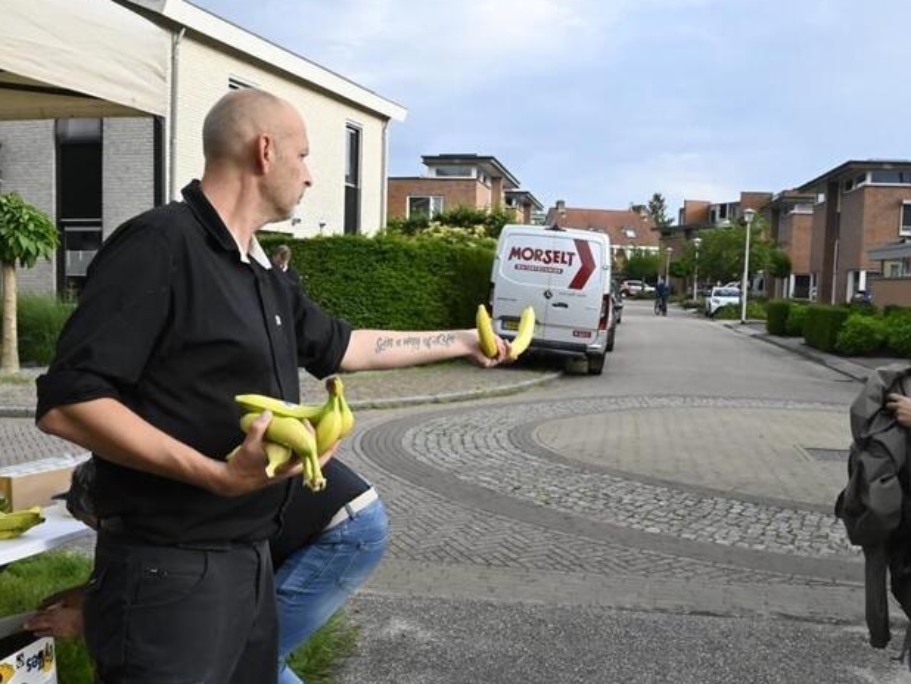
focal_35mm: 37
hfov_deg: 50.1
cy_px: 381
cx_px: 416
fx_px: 974
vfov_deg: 38.6
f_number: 18
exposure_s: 1/1250
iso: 8000
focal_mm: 24
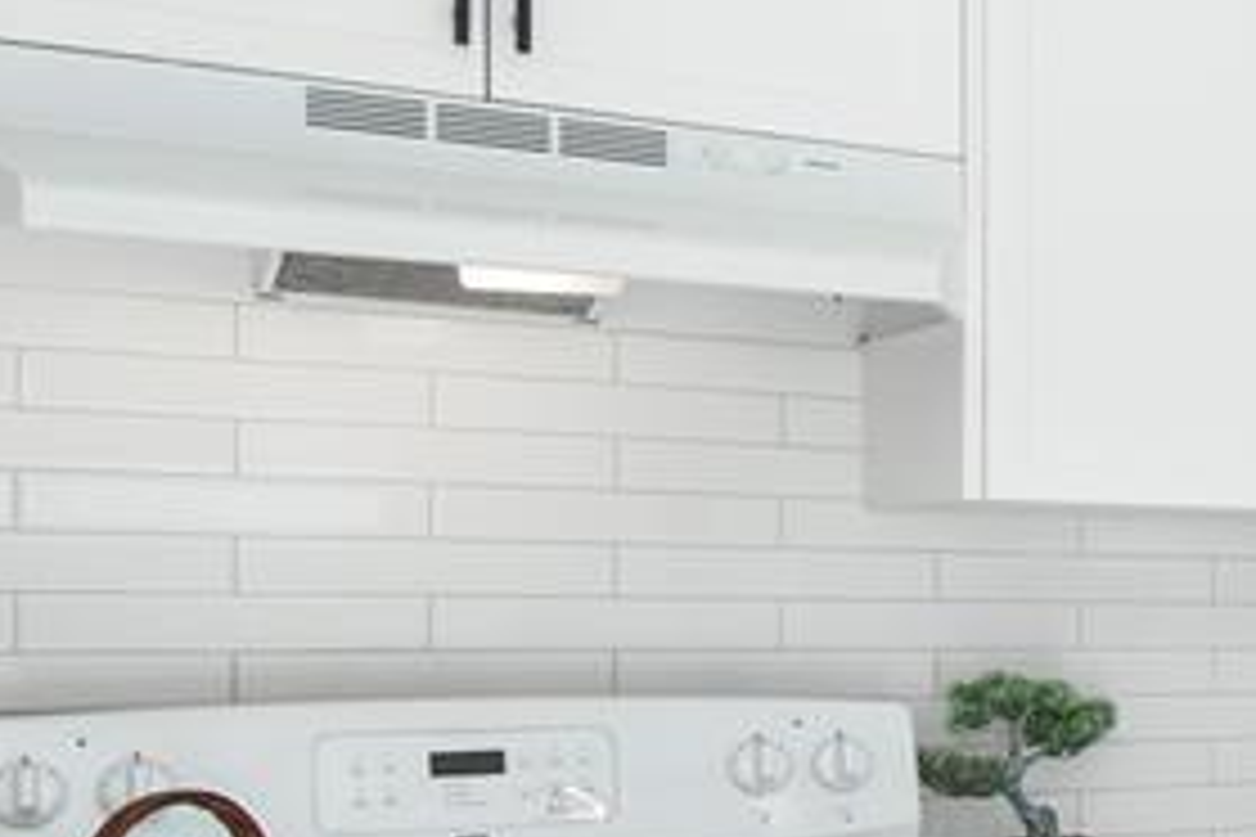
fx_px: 2302
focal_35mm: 66
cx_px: 1927
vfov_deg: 20.4
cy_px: 630
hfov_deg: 23.7
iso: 100
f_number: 8
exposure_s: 1/20
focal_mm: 12
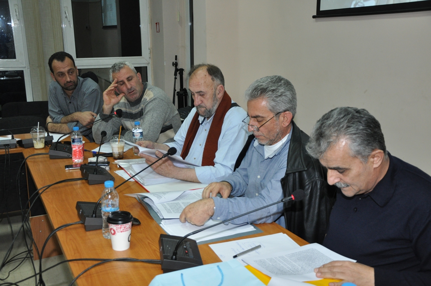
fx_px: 466
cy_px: 143
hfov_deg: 49.6
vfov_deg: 34.1
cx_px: 216
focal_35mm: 39
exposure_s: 1/60
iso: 800
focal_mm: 26
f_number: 4
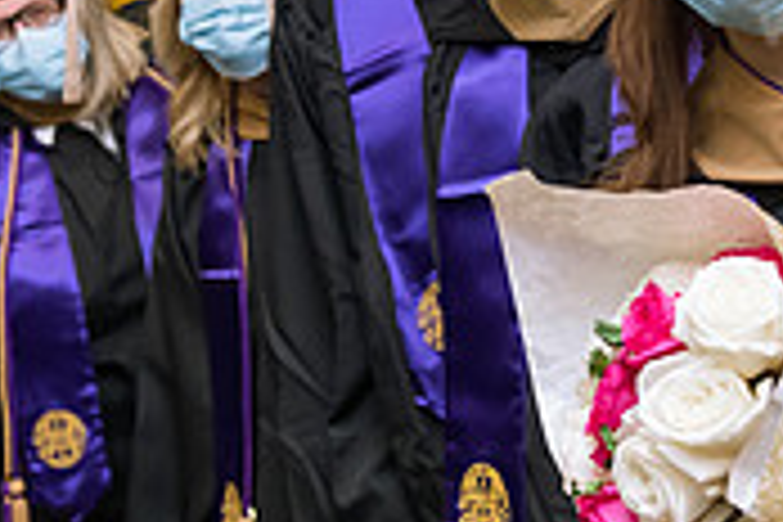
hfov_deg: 16.1
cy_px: 119
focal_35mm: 127
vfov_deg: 10.8
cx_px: 554
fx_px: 2762
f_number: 4.5
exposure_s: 1/160
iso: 1600
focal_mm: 38
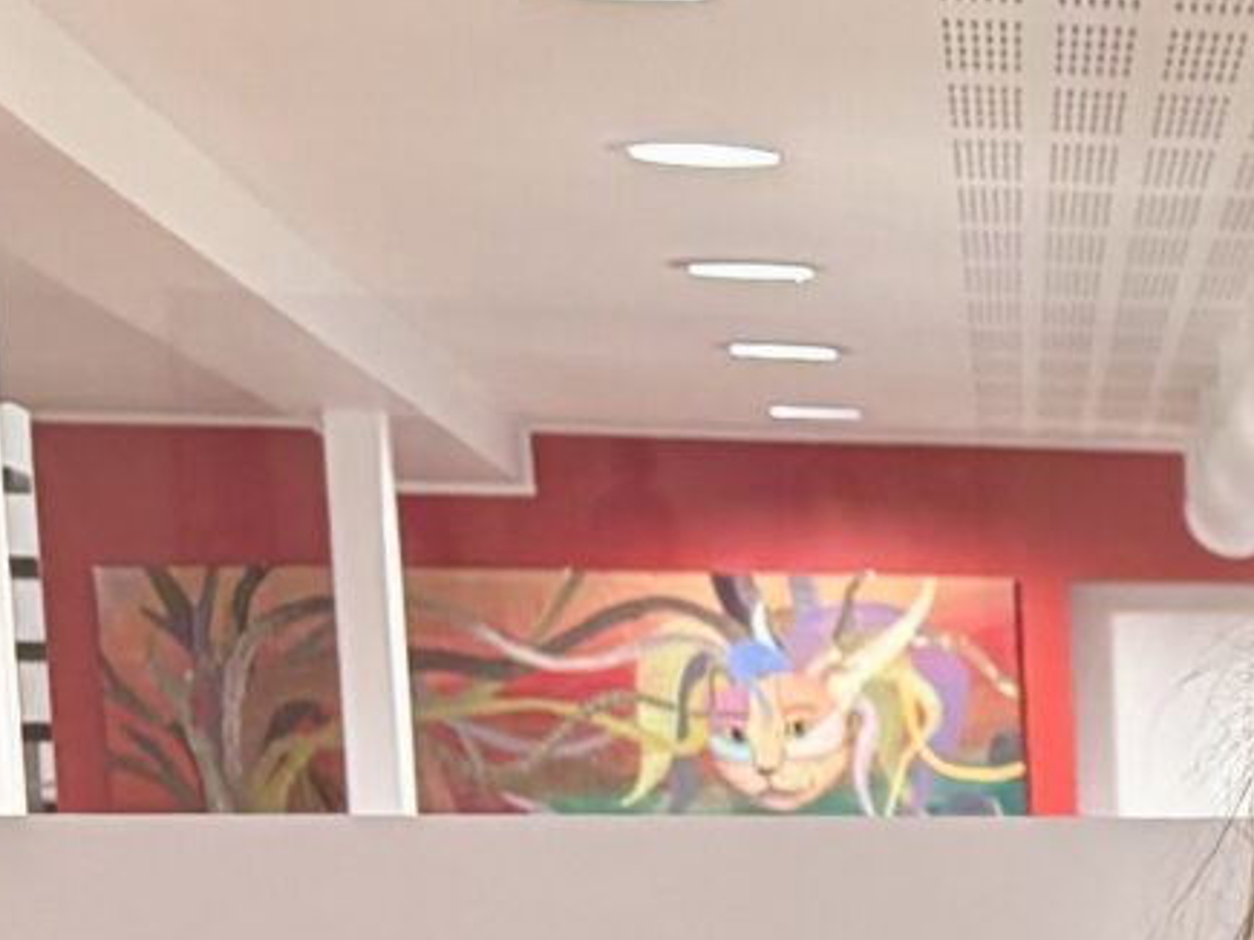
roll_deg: +0.9
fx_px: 5541
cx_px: 3332
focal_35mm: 153
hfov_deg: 10.5
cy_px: 1407
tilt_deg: -6.6
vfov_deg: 9.4
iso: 160
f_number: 1.6
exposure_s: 1/50
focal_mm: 5.96
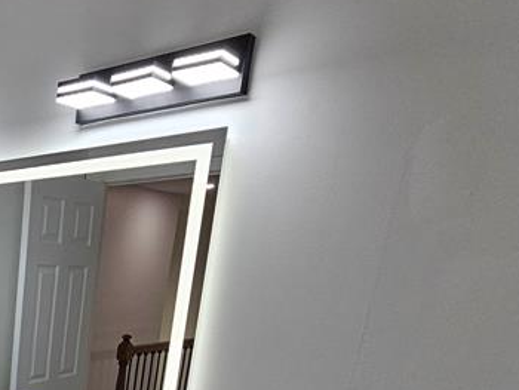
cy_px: 479
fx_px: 570
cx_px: -99
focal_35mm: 38
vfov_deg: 31.2
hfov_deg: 37.4
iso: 80
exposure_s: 1/120
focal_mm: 2.2
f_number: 2.2
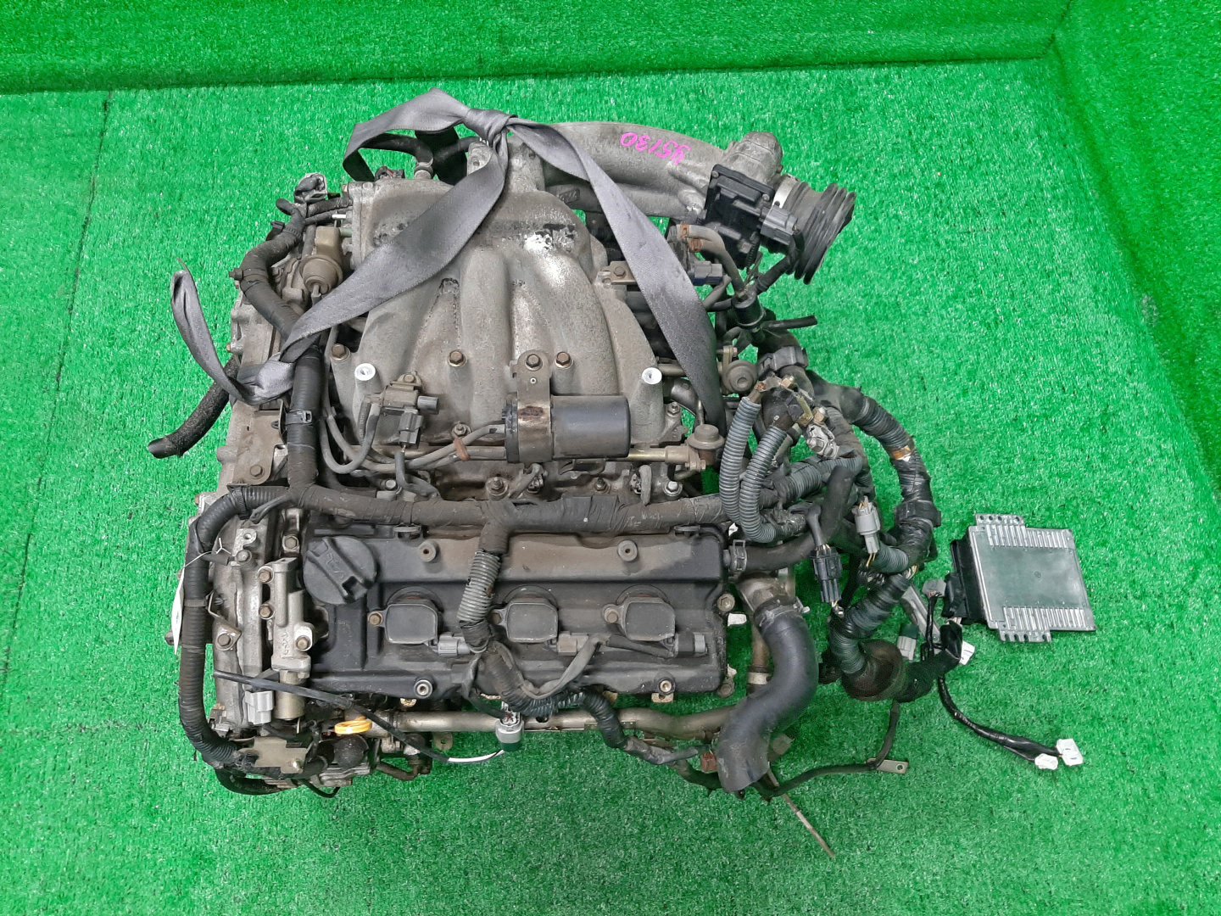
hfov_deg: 67.3
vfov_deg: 53.1
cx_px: 610
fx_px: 917
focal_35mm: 26
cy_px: 458
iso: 175
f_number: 1.7
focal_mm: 3.93
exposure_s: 1/50
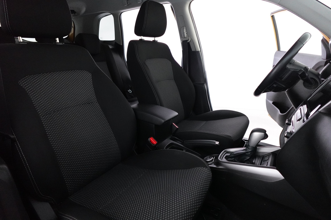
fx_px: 184
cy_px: 110
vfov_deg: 61.9
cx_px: 166
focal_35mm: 20
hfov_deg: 84.0
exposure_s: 1/80
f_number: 2
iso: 2500
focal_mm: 7.6
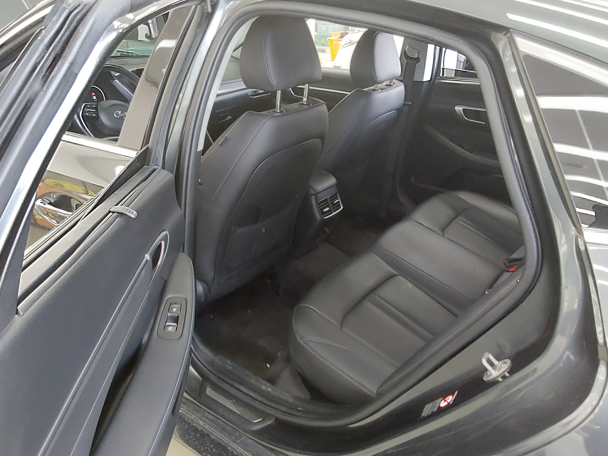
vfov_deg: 48.2
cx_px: 301
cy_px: 222
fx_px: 509
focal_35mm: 29
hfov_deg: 61.7
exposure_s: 1/60
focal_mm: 2.91
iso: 400
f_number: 1.9
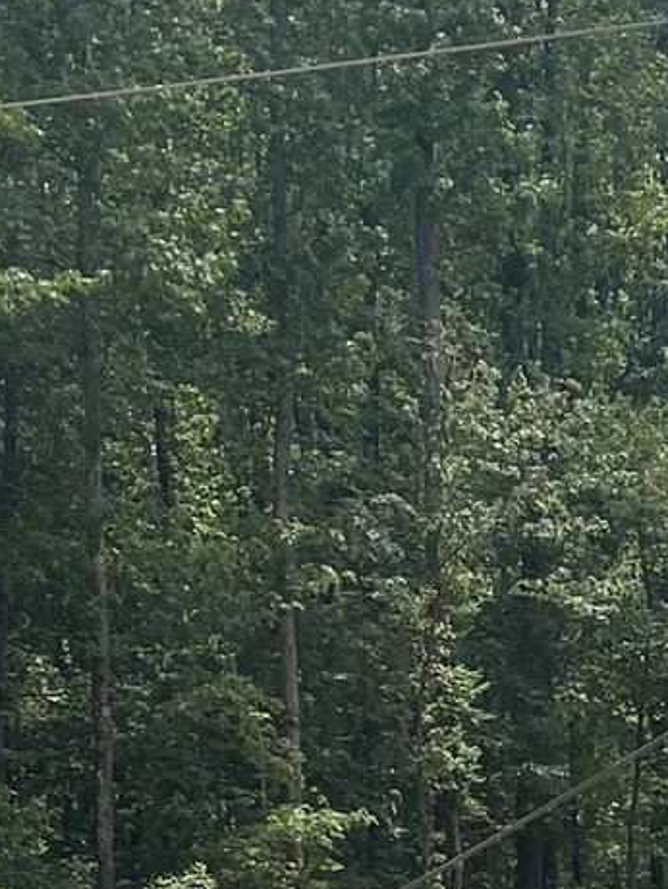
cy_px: 1180
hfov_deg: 11.7
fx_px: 3215
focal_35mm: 125
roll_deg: +1.9
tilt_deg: -2.1
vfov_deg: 15.0
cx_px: 718
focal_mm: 5.1
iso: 32
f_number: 1.6
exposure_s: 1/4348
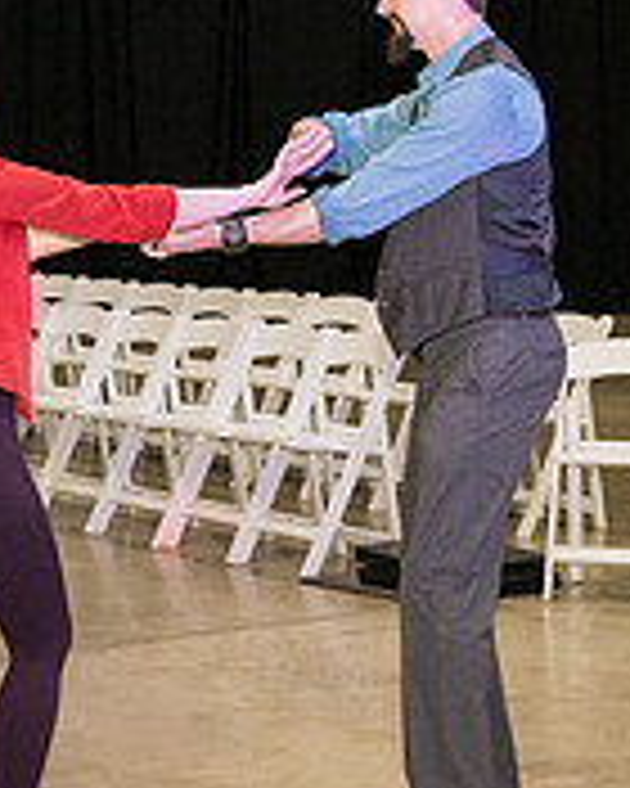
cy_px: 254
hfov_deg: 14.1
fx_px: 2540
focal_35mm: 109
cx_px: 387
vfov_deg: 17.6
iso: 3200
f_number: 4
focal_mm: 35
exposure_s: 1/400
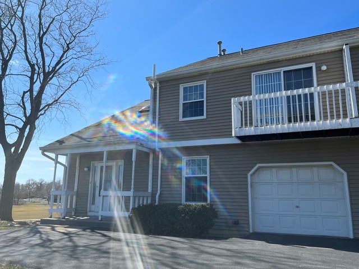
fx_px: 270
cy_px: 134
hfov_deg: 67.3
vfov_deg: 53.1
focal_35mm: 26
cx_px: 180
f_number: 1.5
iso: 50
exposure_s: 1/4274
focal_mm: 5.7
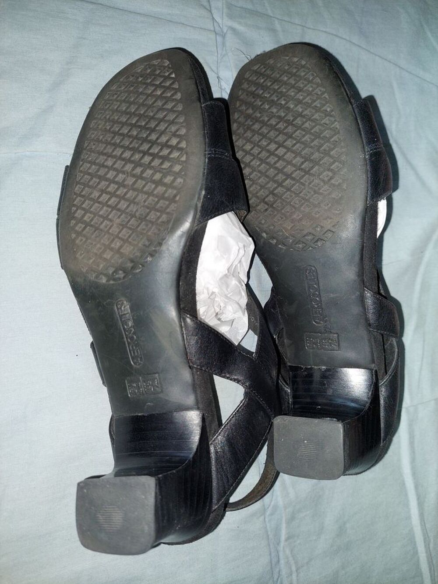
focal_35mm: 24
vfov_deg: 71.6
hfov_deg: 56.8
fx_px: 405
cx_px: 219
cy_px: 292
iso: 100
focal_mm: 5.23
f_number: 1.8
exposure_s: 1/100
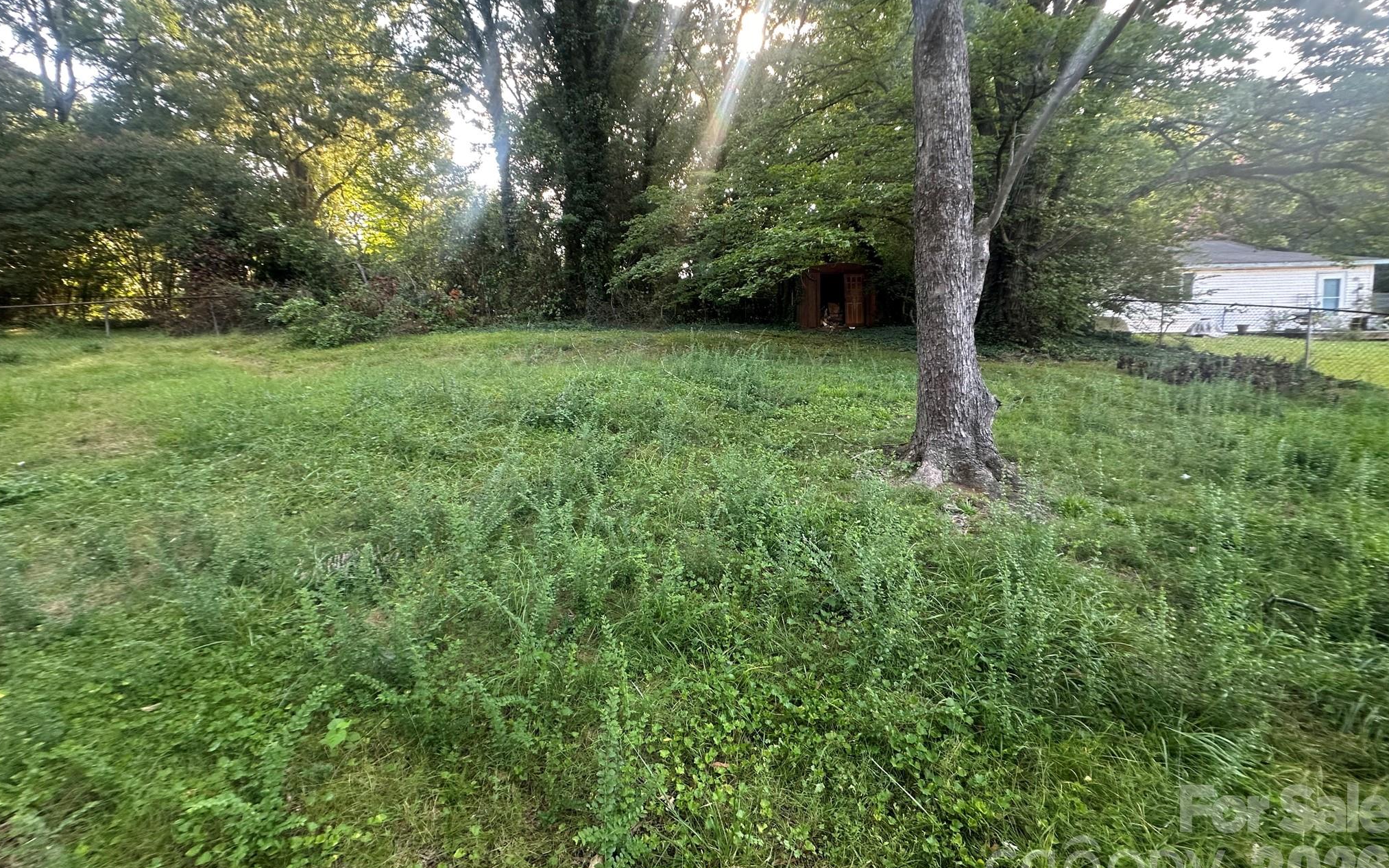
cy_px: 393
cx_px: 697
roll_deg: +0.4
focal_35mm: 15
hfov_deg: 101.5
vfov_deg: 74.6
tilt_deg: -4.9
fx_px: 568
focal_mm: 2.22
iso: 160
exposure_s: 1/99
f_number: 2.2
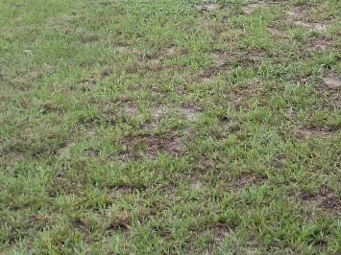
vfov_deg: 14.0
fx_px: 995
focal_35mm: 101
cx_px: 174
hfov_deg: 19.5
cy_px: -96
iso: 80
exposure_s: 1/250
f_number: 3.1
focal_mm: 6.3
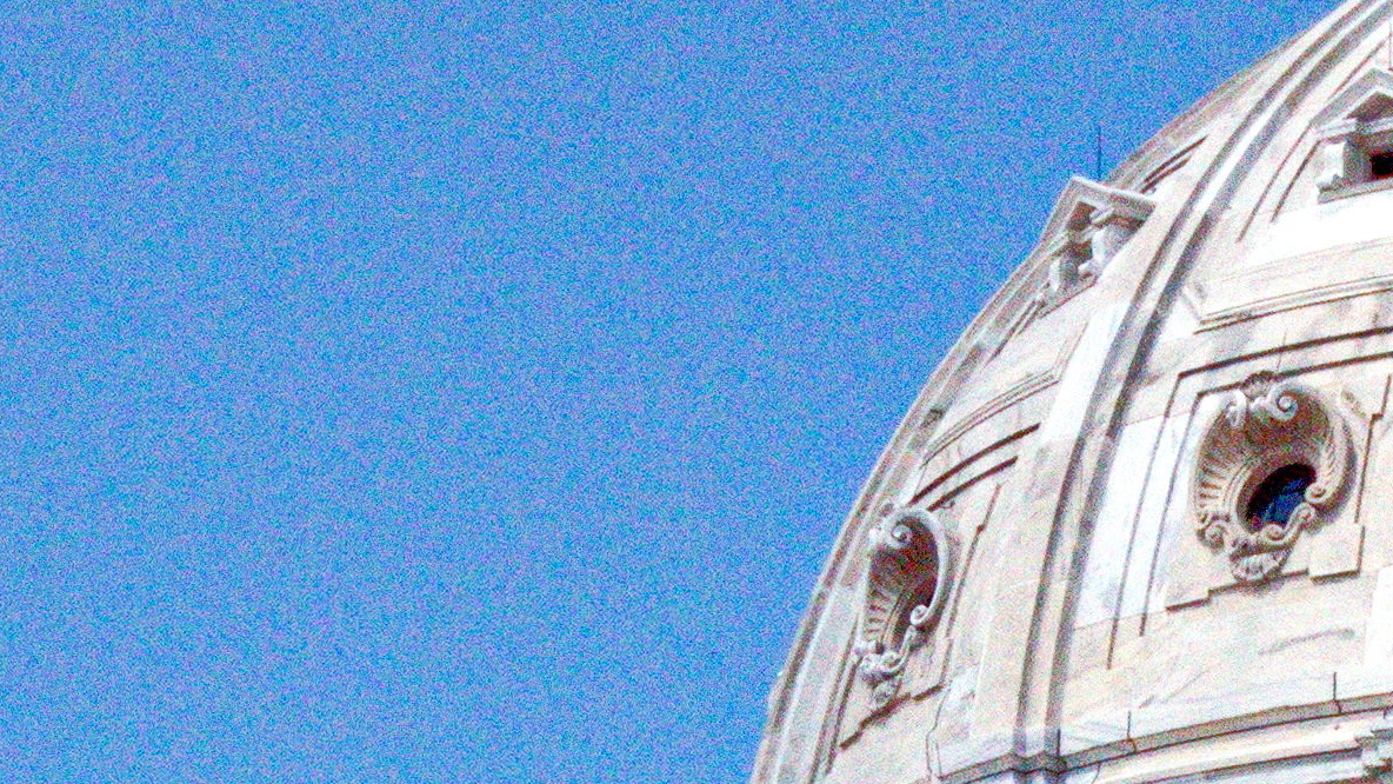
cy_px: 1118
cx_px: 1664
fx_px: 16289
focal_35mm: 441
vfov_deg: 2.8
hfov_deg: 4.9
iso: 3200
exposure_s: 1/3200
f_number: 14
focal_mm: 56
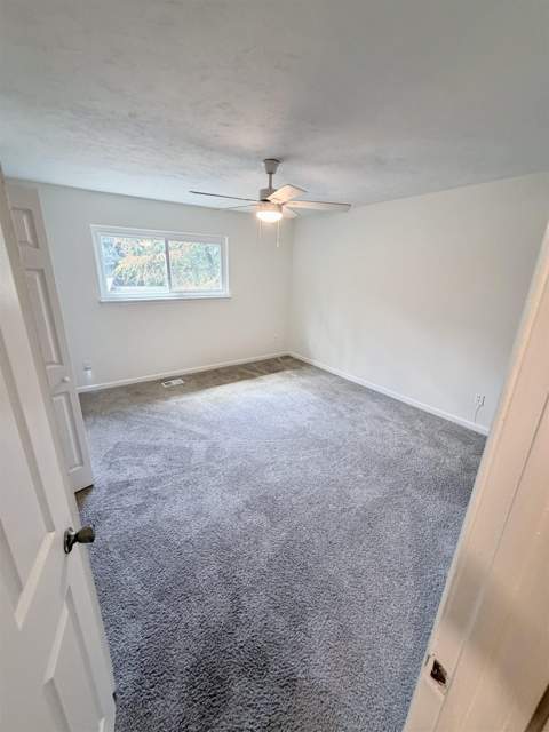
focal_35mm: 14
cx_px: 274
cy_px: 366
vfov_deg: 102.1
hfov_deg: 85.7
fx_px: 296
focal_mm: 2.22
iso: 250
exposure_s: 1/60
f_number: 2.2
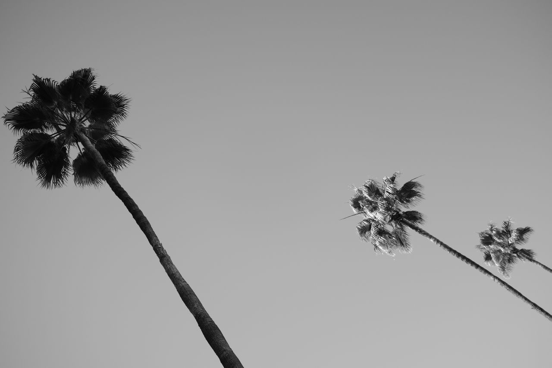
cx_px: 276
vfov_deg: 37.8
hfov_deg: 54.4
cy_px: 184
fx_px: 537
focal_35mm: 35
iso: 125
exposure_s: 1/680
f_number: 3.2
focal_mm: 23
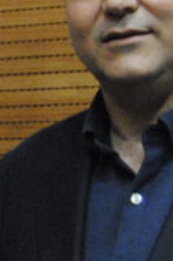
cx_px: -368
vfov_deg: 9.1
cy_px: 131
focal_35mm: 227
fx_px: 1642
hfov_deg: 5.6
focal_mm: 28
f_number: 4
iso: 1600
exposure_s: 1/15
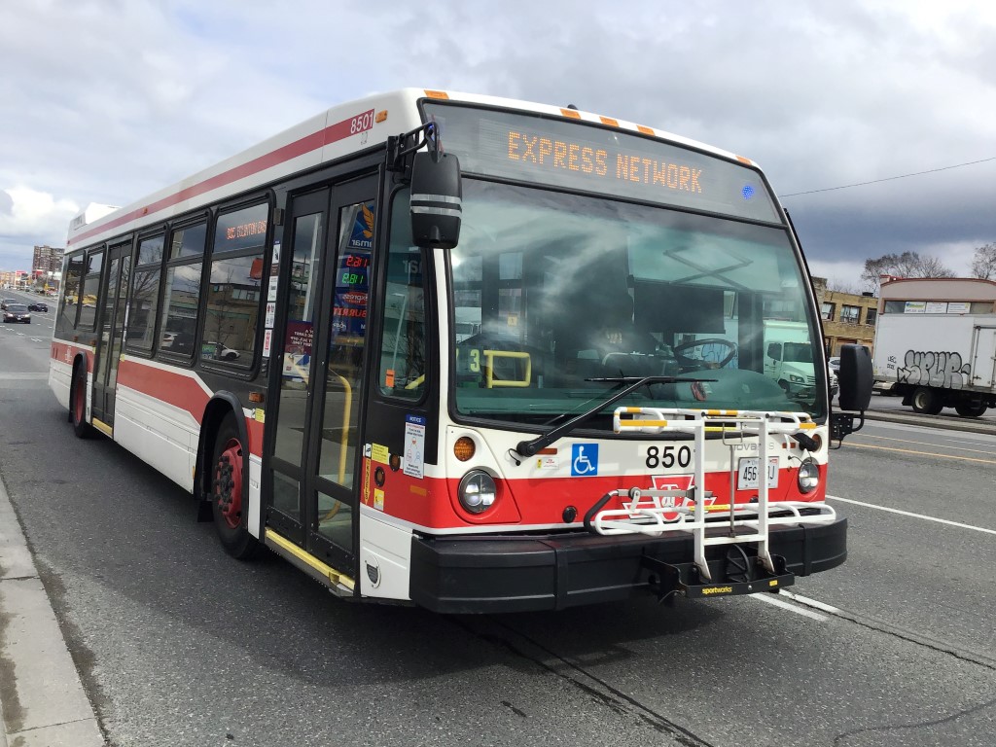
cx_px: 498
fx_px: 892
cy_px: 374
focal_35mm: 31
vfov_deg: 45.4
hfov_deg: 58.4
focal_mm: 3.3
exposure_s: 1/1381
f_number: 2.4
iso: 25
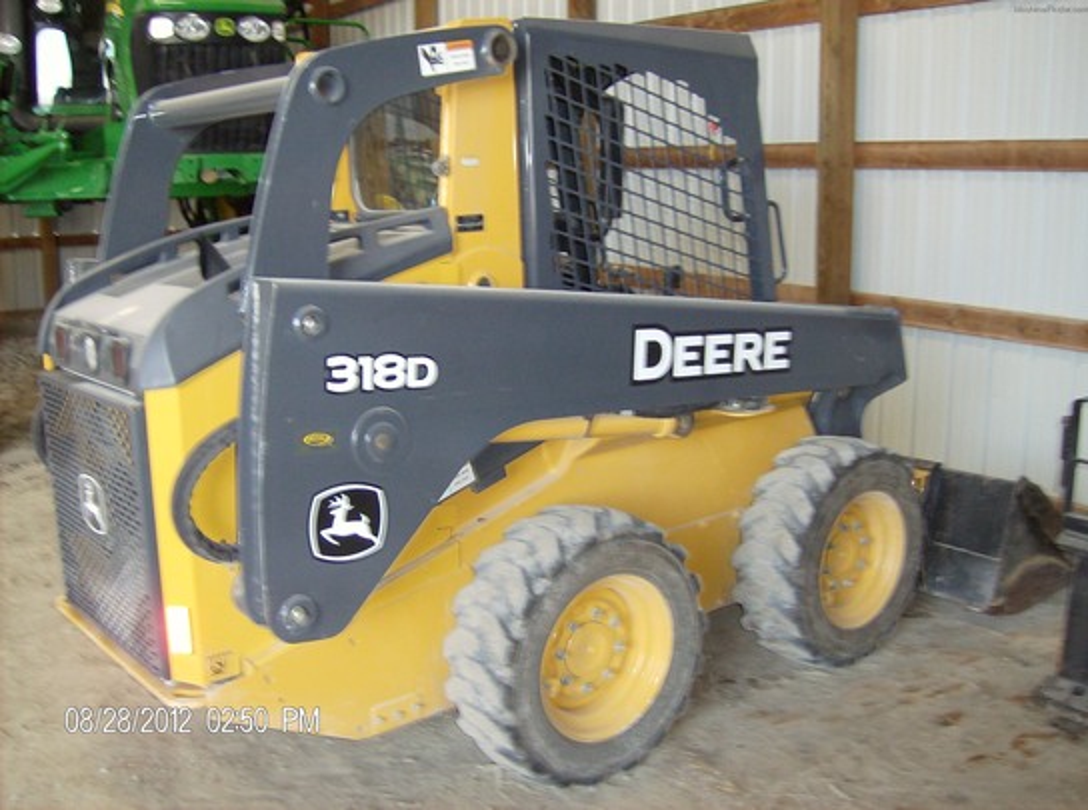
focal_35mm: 36
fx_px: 1129
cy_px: 405
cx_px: 544
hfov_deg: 51.5
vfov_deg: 39.5
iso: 200
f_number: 2.8
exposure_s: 1/60
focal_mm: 6
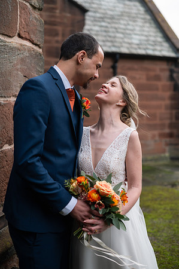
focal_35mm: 50
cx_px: 90
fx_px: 374
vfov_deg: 39.6
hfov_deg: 26.9
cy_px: 134
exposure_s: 1/640
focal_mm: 50
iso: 400
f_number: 2.8
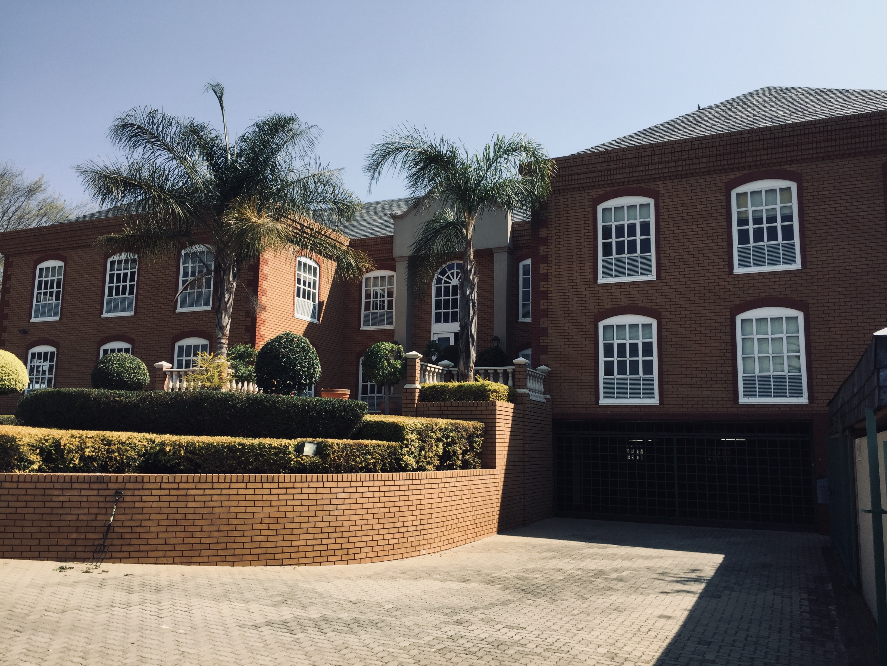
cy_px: 333
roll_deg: -1.8
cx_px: 444
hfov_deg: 61.7
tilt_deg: +9.7
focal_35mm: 29
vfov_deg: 48.2
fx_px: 743
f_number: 2.2
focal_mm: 4.15
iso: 32
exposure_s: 1/1236
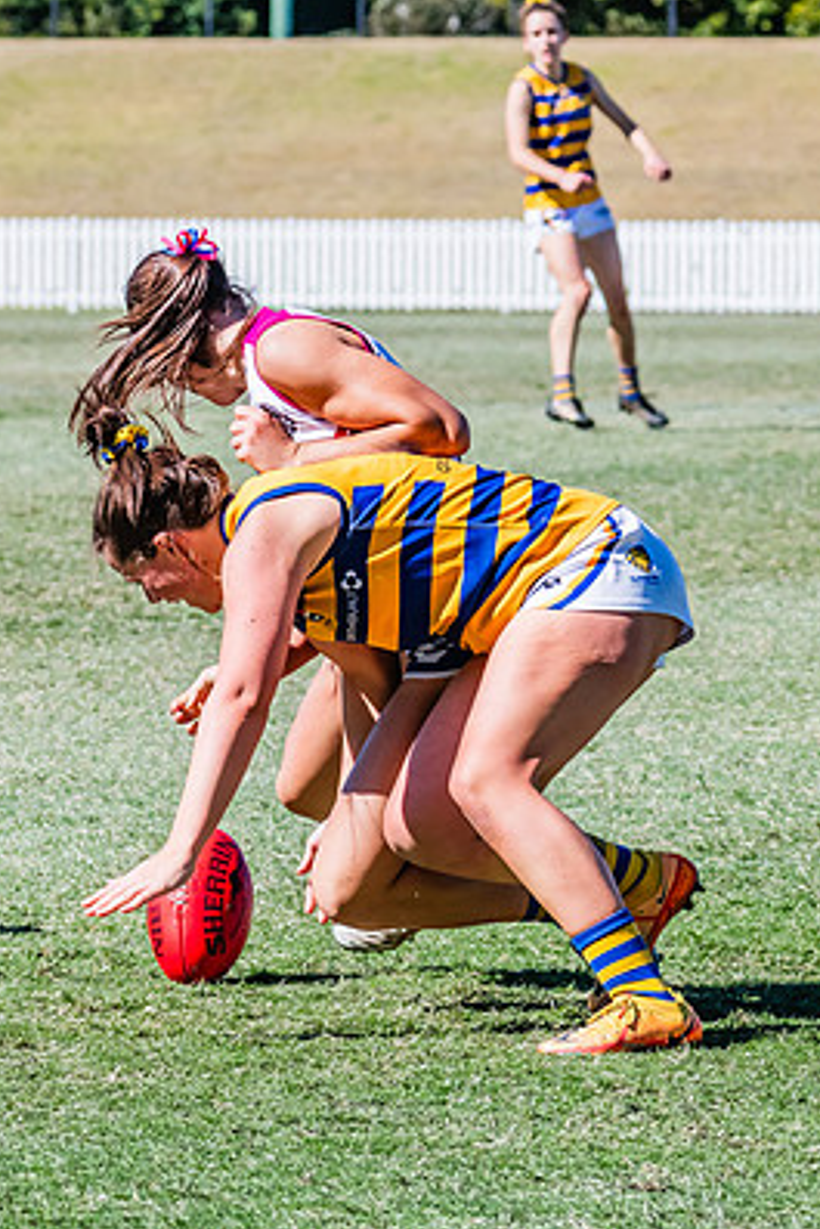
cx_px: 310
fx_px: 12049
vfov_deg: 5.8
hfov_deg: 3.9
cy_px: 519
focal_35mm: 353
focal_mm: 170
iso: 800
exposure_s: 1/1600
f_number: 10
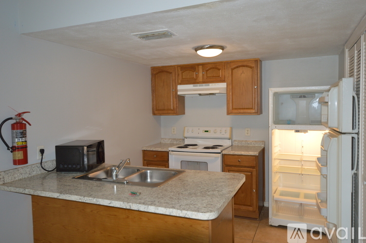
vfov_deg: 47.8
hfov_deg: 67.4
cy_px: 122
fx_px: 274
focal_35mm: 27
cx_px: 183
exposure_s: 1/100
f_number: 3.5
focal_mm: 18
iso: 400
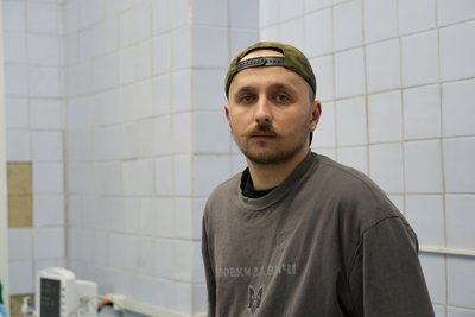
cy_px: 158
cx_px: 238
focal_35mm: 59
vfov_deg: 23.0
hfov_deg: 33.9
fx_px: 779
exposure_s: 1/80
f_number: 4
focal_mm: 59
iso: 800
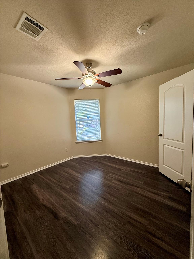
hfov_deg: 85.7
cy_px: 130
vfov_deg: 102.1
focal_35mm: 14
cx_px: 97
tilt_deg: -4.1
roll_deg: +2.1
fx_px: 105
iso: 160
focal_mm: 2.22
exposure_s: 1/120
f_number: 2.2
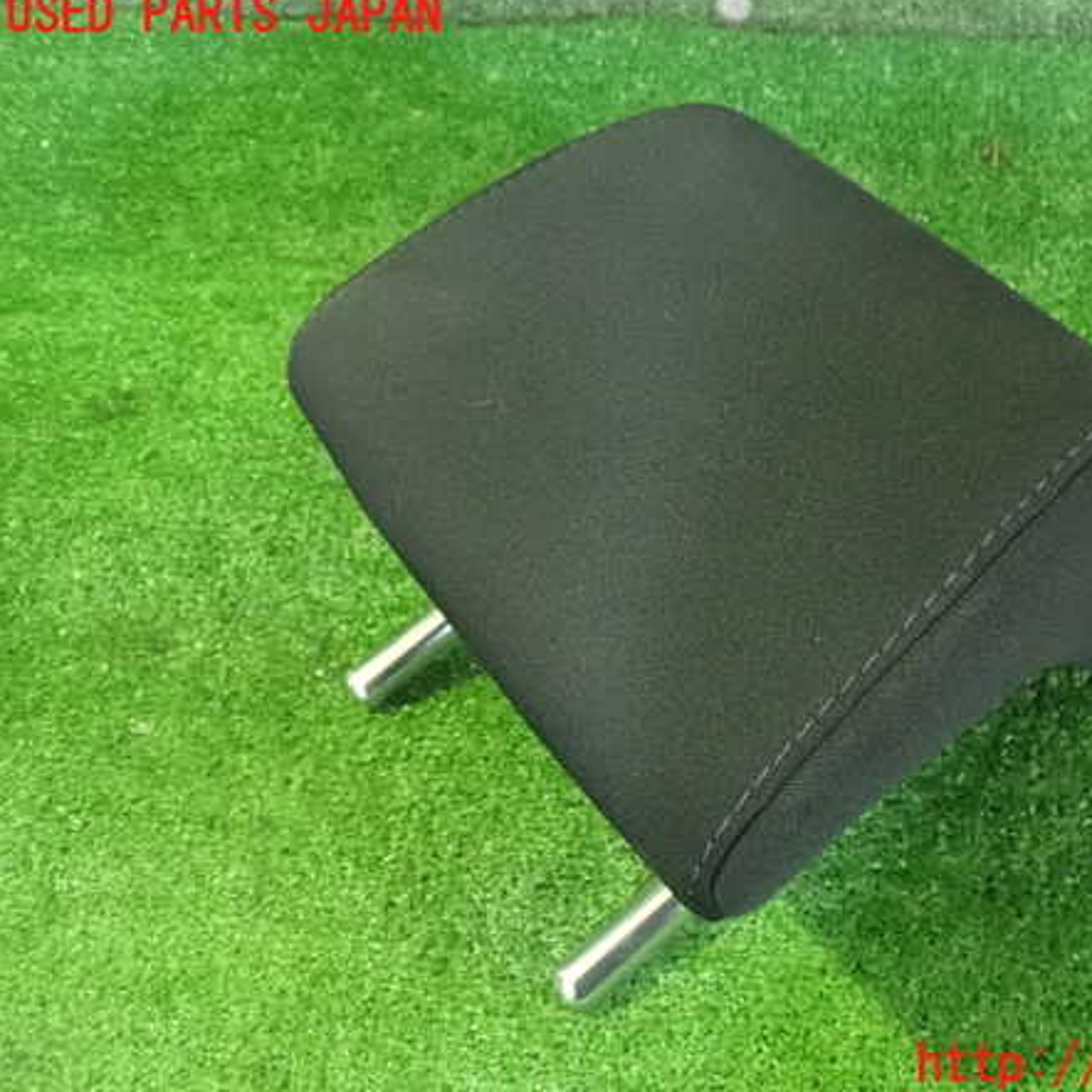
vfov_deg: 46.0
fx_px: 1285
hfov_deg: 45.3
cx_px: 734
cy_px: 541
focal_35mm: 36
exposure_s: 1/30
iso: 1600
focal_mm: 5.4
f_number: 2.3
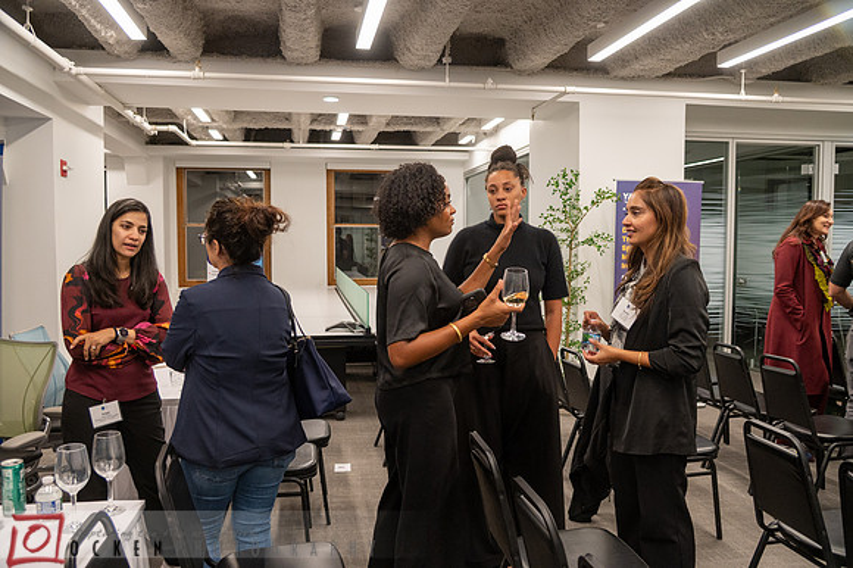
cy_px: 284
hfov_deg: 62.0
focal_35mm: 30
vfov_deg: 43.6
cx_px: 426
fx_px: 710
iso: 1600
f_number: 4
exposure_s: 1/160
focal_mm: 30
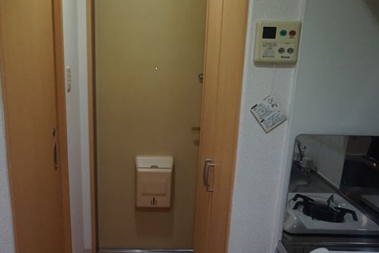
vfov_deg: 41.1
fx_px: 337
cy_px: 128
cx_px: 147
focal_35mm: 32
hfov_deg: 58.1
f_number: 3.5
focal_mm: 16
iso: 3200
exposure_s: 1/160
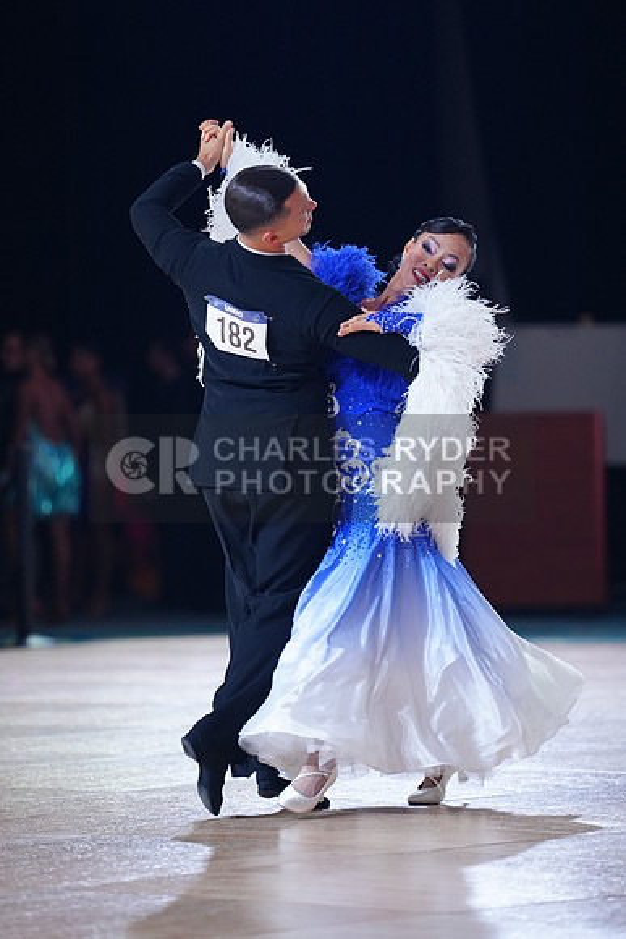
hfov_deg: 6.9
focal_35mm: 200
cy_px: 470
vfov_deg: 10.3
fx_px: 5213
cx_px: 313
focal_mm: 200
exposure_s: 1/500
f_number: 2.8
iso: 1000
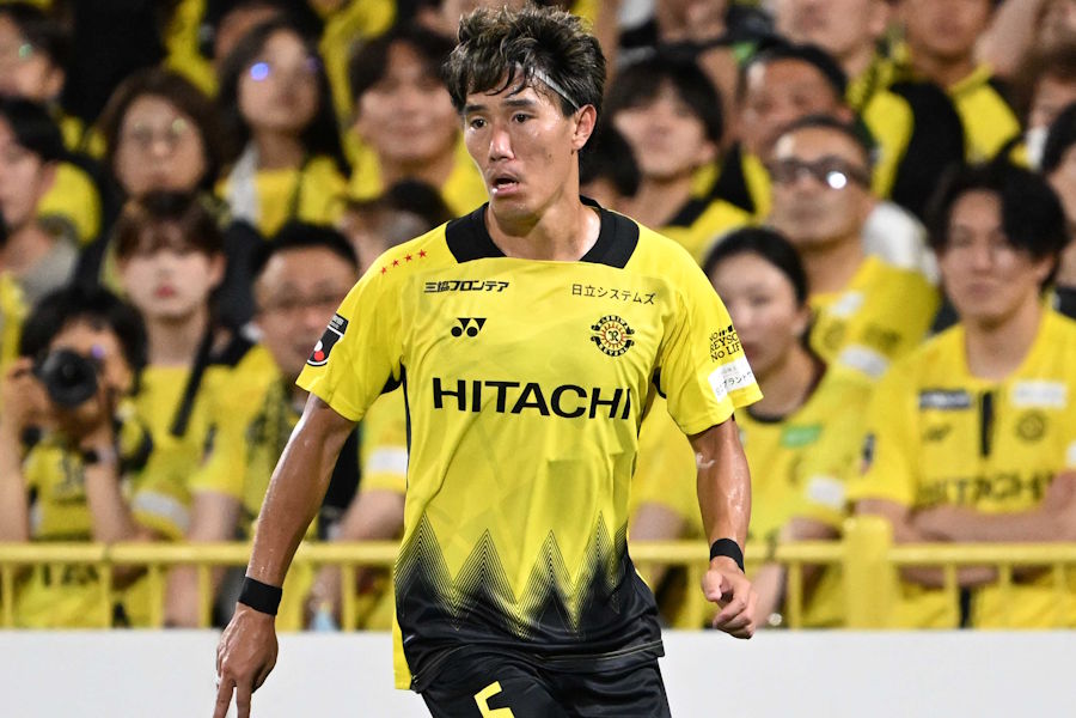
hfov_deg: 3.7
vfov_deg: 2.5
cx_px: 538
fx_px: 16736
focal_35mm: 560
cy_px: 359
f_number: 4
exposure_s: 1/1250
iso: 5000
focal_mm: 560
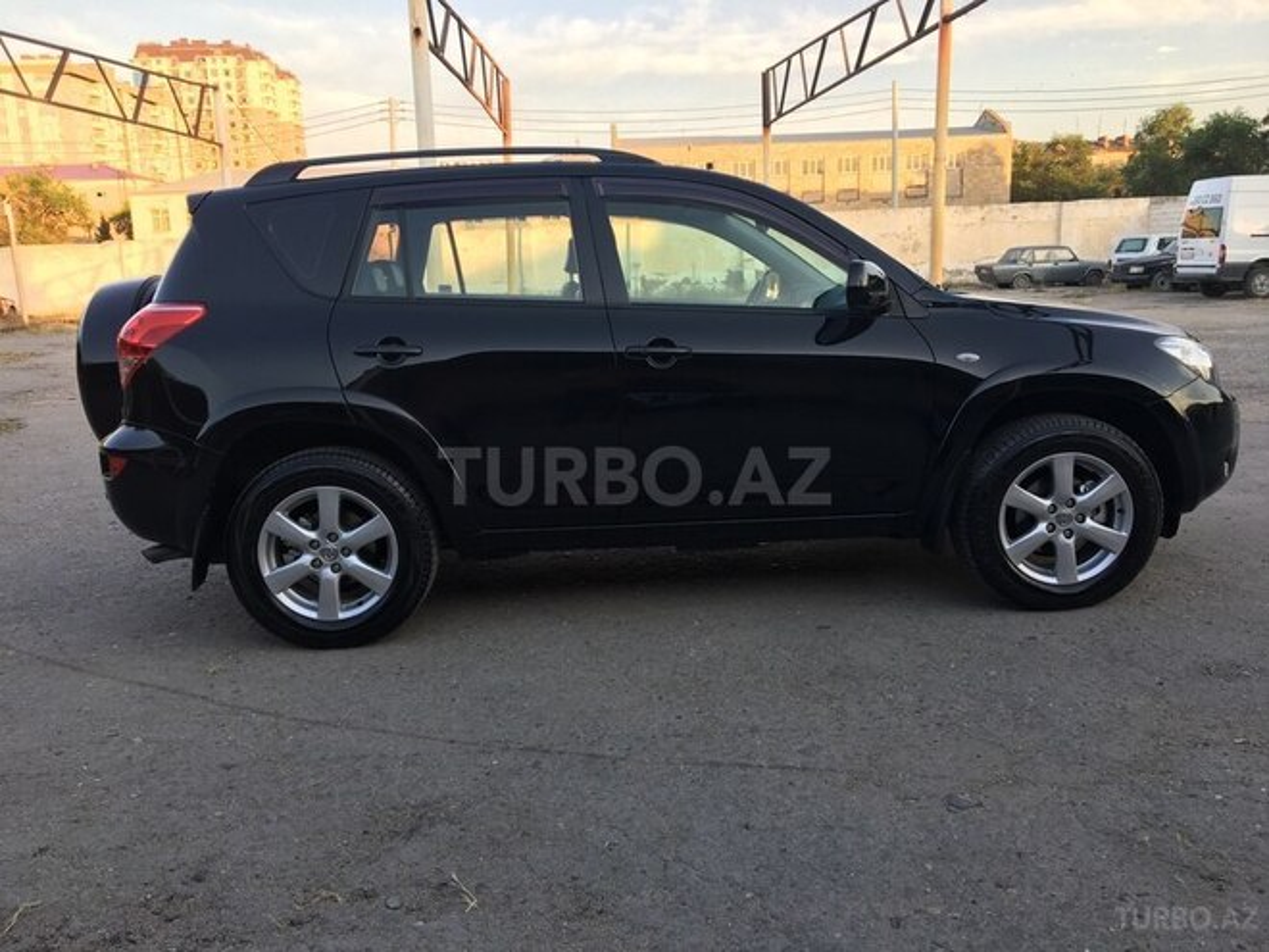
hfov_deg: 61.7
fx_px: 1063
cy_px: 476
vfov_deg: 48.2
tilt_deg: -10.7
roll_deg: +2.6
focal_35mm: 29
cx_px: 634
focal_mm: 4.15
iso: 25
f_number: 2.2
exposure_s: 1/104
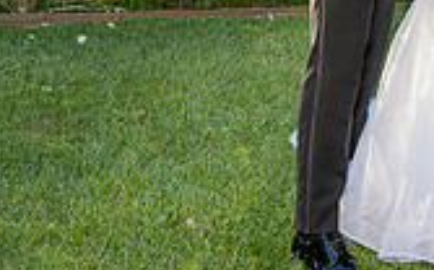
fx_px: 1465
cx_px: 504
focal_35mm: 124
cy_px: -165
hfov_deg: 16.2
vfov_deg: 10.1
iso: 200
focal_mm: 35
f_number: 3.5
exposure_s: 1/250
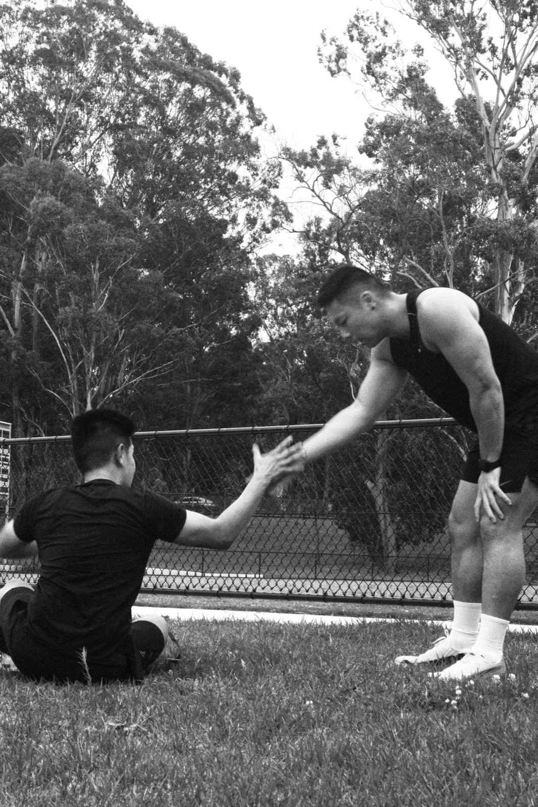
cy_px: 404
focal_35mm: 75
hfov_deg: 18.2
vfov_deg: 27.0
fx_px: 1682
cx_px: 269
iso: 500
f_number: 11
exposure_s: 1/30
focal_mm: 50
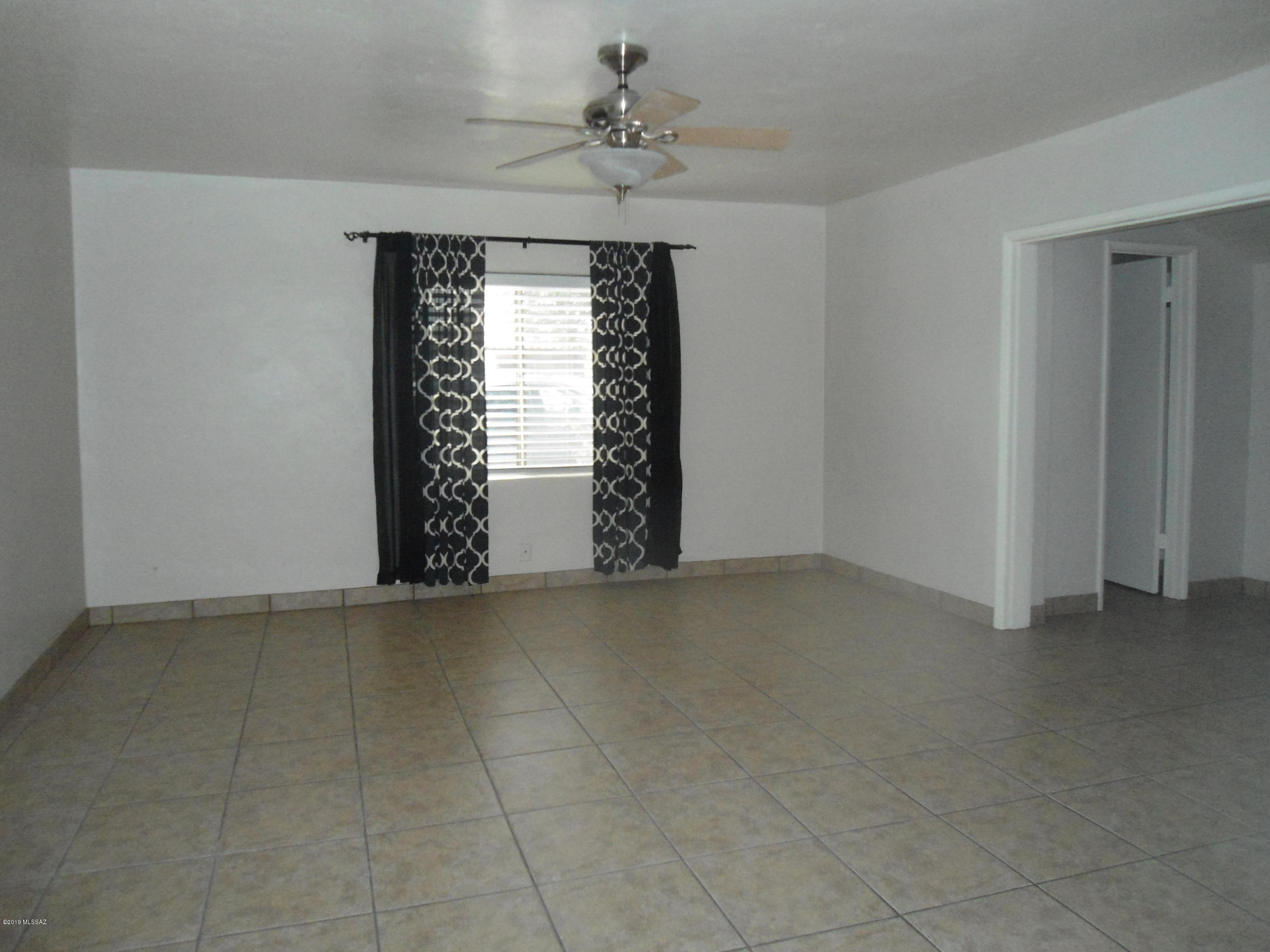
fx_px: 954
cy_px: 476
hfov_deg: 67.3
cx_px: 635
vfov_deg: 53.1
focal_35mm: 26
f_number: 2.8
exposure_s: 1/30
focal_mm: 4.7
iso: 400
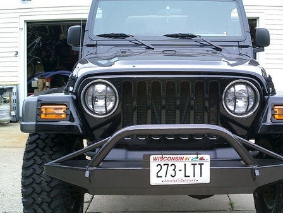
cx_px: 167
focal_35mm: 50
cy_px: 117
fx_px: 409
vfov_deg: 29.1
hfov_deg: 38.1
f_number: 4.2
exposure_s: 1/60
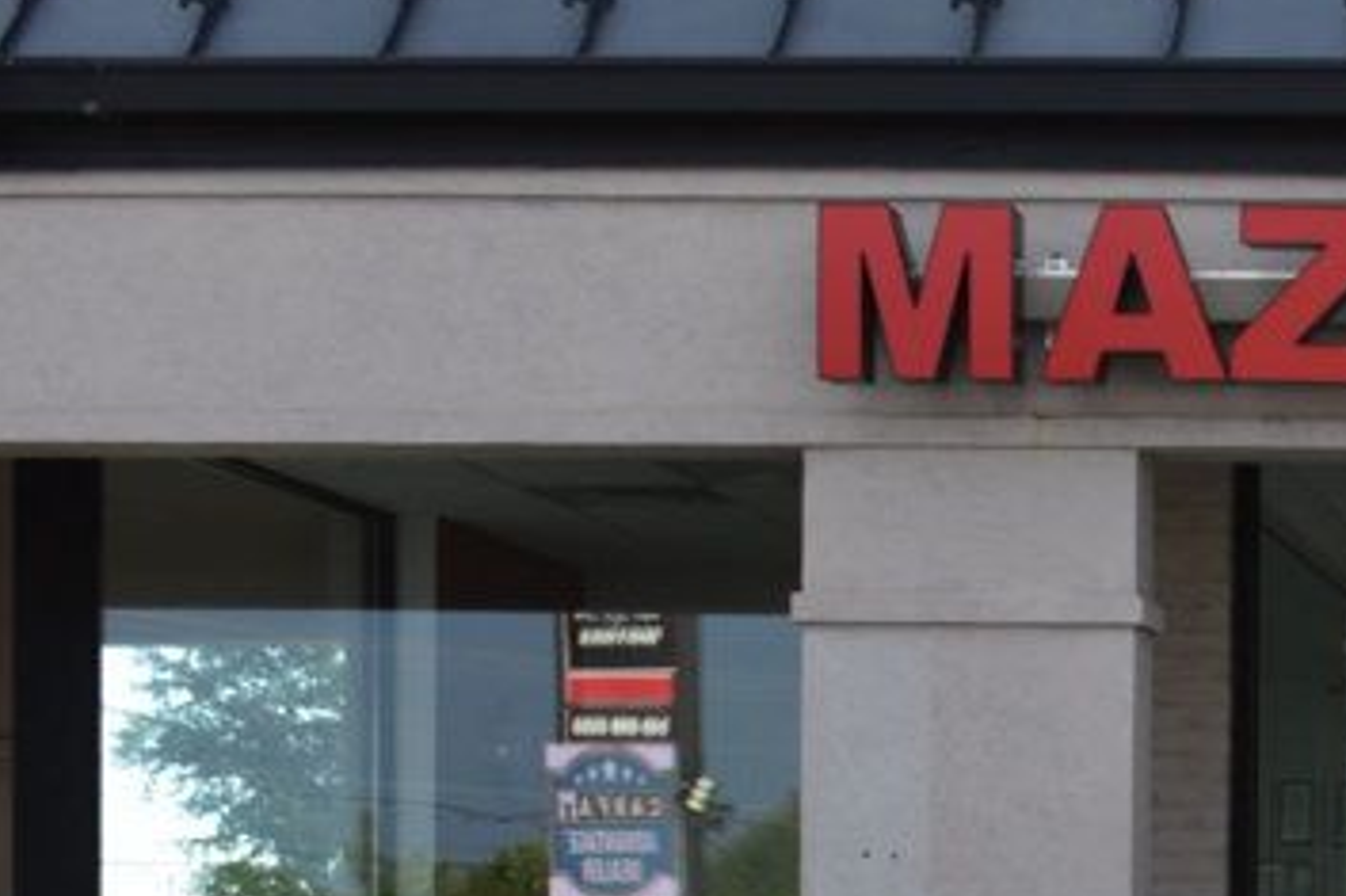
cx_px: 1922
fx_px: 4389
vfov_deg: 11.3
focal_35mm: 117
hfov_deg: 16.2
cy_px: 1212
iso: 400
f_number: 10
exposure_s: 1/200
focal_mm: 27
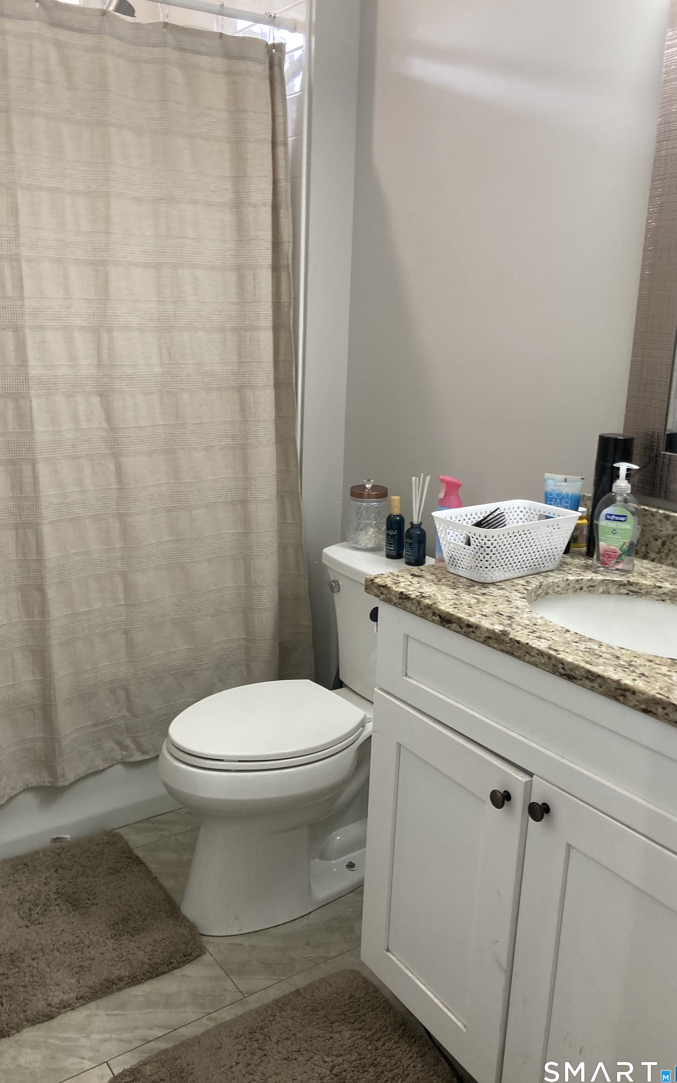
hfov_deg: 41.8
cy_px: 546
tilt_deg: -15.6
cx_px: 299
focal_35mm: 30
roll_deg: -2.3
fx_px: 885
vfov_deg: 62.9
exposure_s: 1/60
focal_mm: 3.99
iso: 125
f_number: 1.8
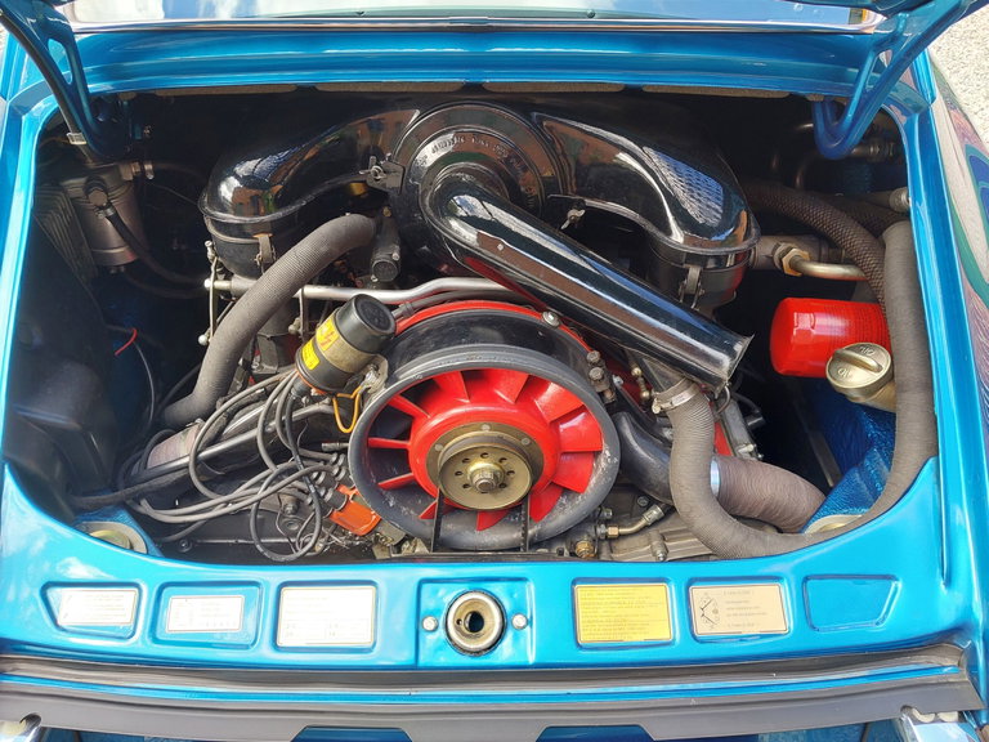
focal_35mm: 27
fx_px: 771
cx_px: 494
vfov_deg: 51.4
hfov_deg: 65.3
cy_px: 371
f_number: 1.8
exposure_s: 1/50
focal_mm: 4
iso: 25
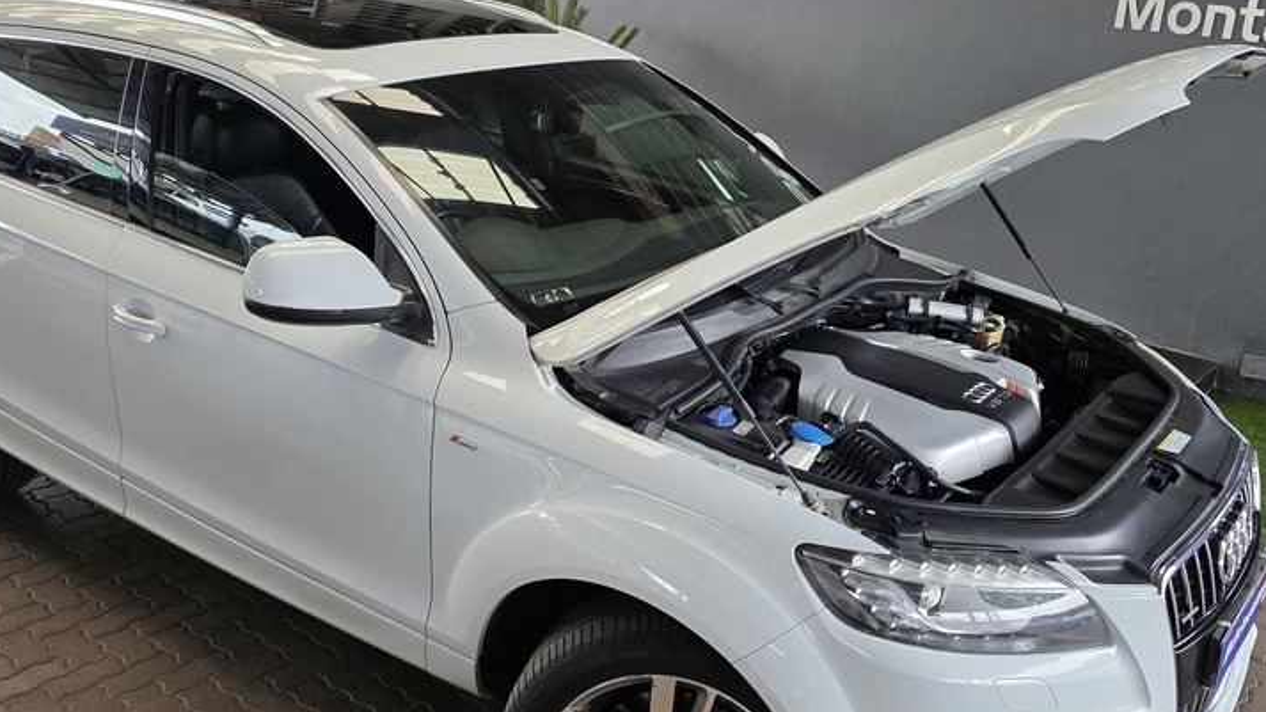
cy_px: 360
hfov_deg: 55.3
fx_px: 1208
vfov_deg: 32.8
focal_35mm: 36
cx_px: 662
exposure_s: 1/180
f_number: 1.7
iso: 200
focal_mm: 6.25
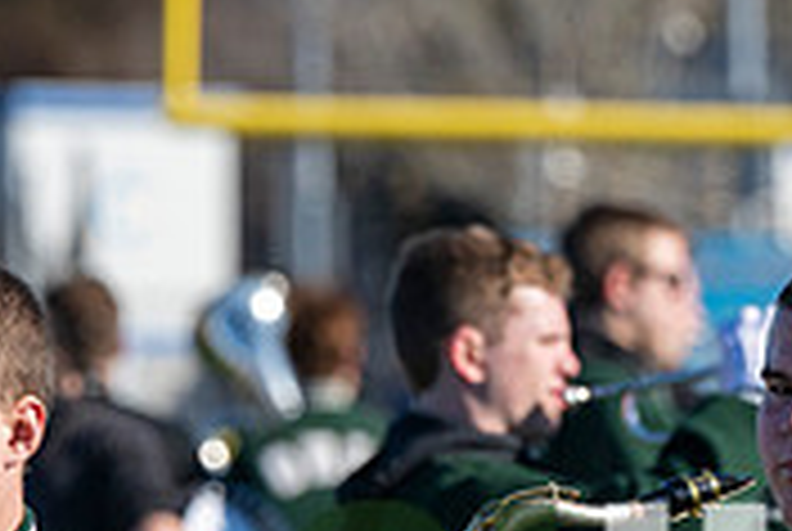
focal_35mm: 658
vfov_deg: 2.1
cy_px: 713
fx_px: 14500
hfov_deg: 3.1
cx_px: 630
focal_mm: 200
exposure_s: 1/2000
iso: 250
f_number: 5
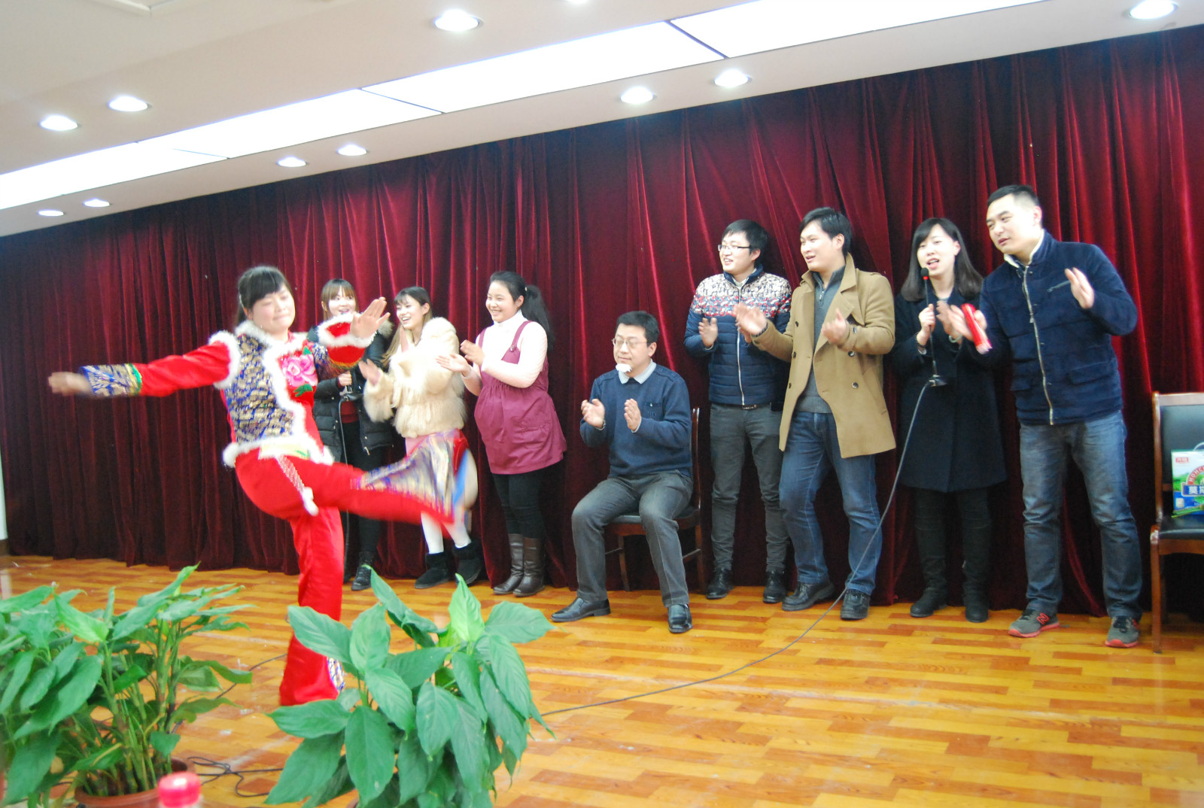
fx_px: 1005
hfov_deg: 61.8
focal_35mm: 30
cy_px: 404
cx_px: 602
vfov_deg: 43.8
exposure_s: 1/30
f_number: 3.8
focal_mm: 20
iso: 1250
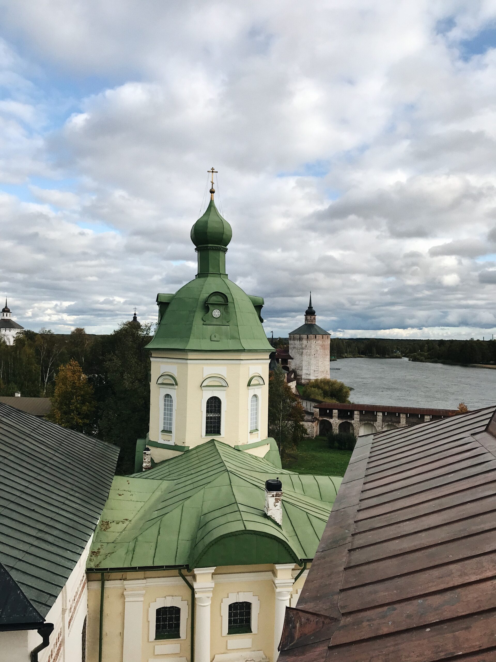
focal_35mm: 28
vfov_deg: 63.4
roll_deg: -1.4
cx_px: 248
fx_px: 535
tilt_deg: +0.7
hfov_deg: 49.7
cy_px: 331
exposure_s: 1/1880
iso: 20
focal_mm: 3.99
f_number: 1.8
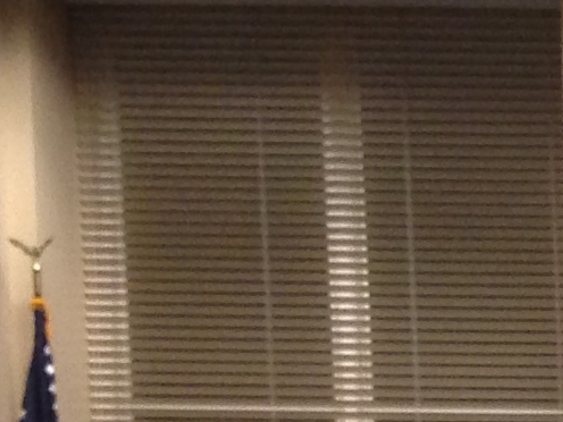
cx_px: 1549
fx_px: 3529
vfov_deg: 6.5
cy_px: 964
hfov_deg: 8.1
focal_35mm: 217
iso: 160
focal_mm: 4.12
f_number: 2.4
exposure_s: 1/20
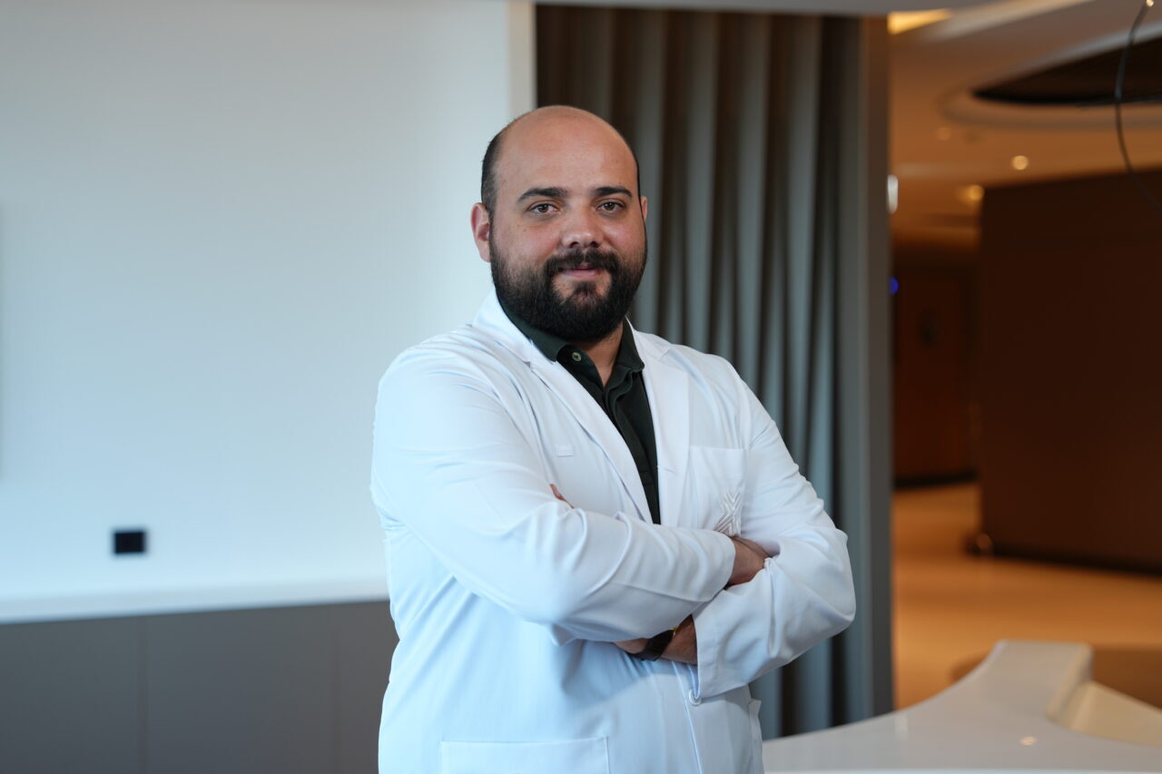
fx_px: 2001
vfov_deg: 21.9
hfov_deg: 32.4
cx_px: 581
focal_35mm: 62
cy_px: 387
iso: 125
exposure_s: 1/60
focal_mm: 62
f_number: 2.8
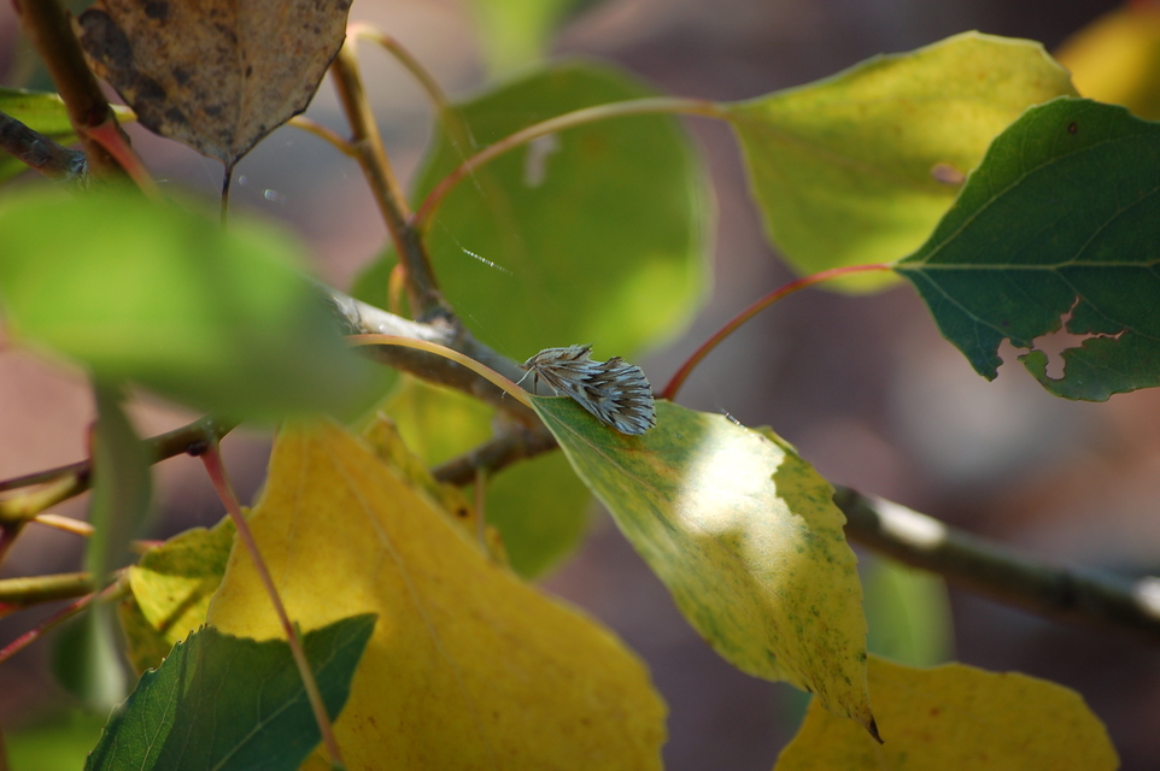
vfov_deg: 5.2
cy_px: 386
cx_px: 580
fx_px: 8452
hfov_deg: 7.9
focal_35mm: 262
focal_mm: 175
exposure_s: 1/250
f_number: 5.6
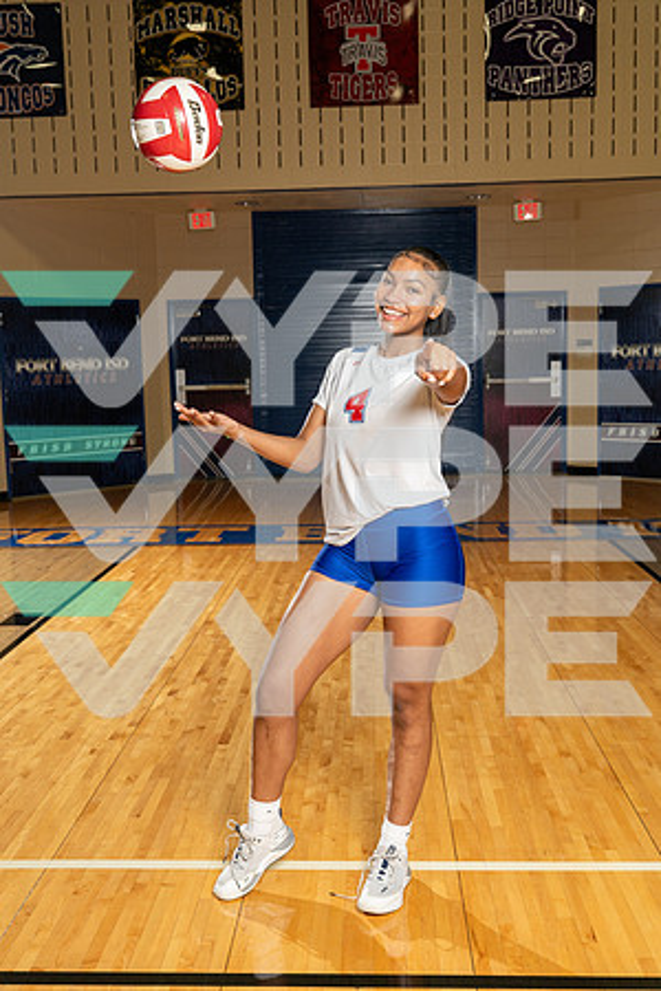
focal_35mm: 38
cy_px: 496
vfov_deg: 50.7
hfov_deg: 35.1
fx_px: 1047
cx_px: 330
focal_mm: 38
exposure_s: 1/250
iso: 500
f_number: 5.6
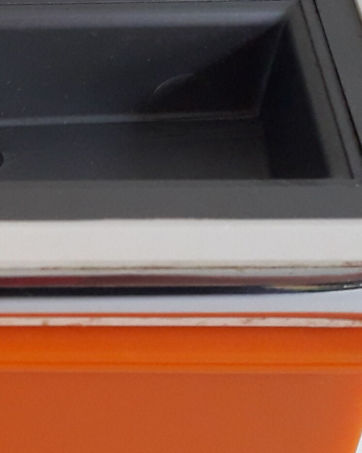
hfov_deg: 15.9
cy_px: 284
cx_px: -100
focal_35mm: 92
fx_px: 1232
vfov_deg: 20.8
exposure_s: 1/50
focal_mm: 3.6
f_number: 1.9
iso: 160
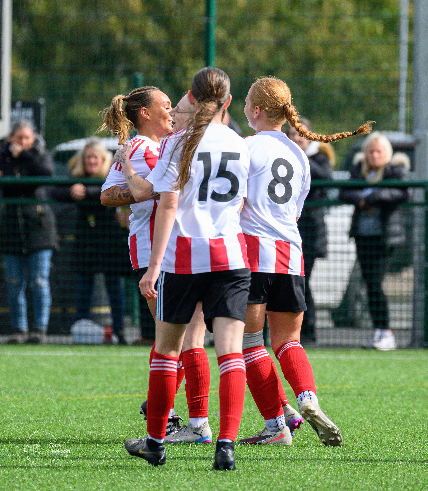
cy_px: 168
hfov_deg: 2.4
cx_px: 272
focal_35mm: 692
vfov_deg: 2.7
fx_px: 10432
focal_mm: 340
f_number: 5.3
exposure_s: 1/4000
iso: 1250
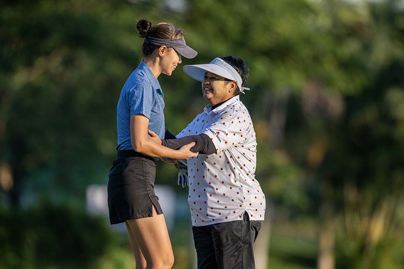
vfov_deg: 3.4
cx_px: 202
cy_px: 134
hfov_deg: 5.2
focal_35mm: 400
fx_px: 4489
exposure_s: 1/2000
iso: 280
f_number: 4
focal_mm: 400
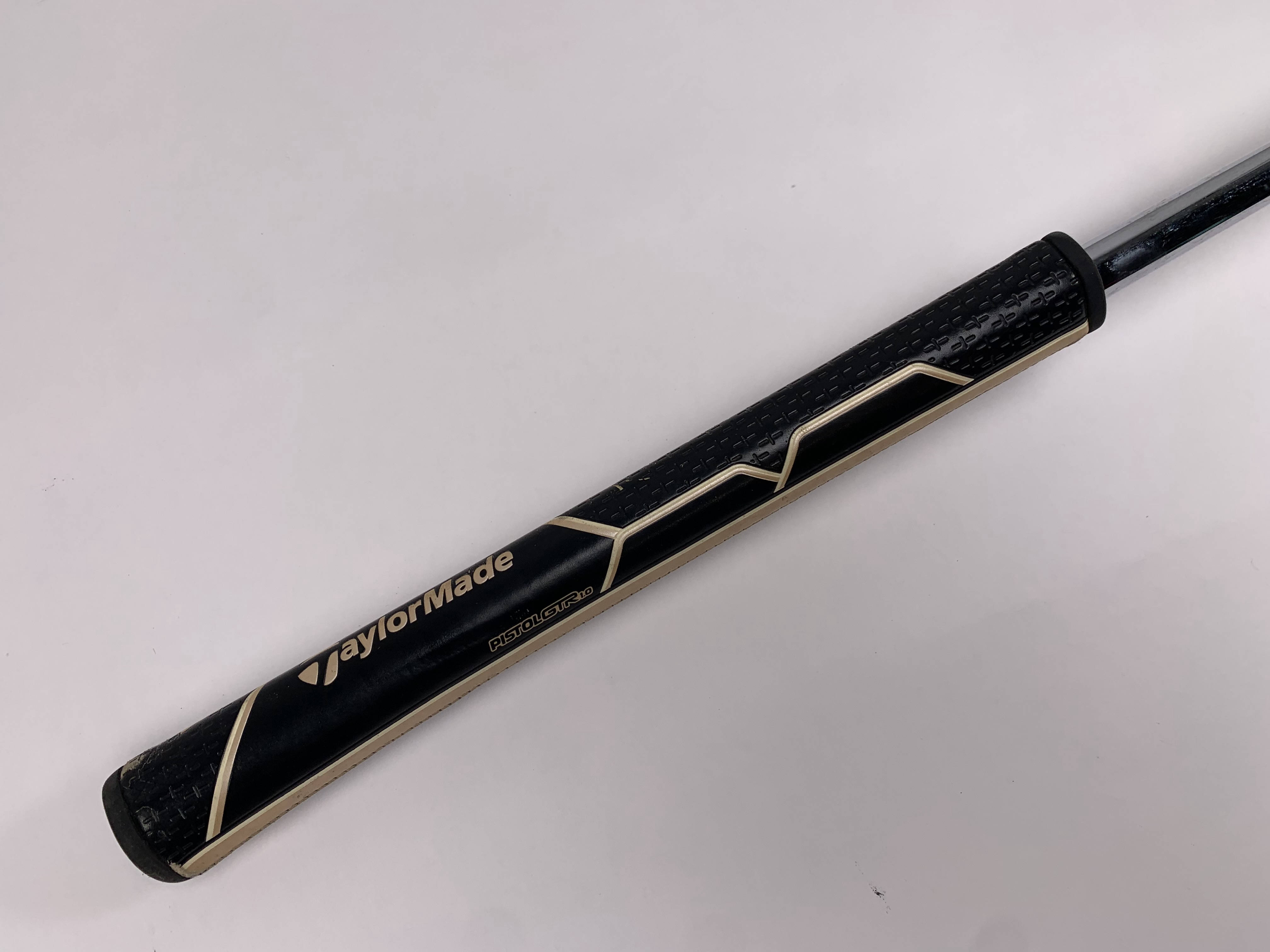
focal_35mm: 26
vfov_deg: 53.1
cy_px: 476
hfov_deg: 67.3
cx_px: 635
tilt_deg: -76.6
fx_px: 954
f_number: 1.8
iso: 25
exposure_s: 1/342
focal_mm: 4.25
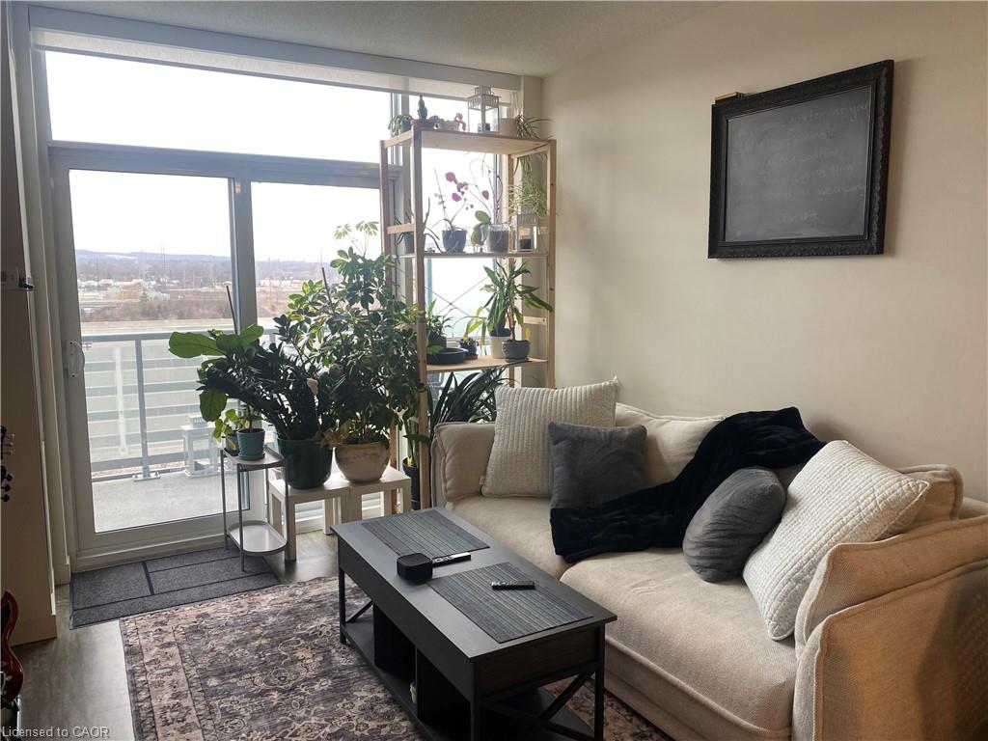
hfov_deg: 67.3
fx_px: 742
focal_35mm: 26
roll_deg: -0.1
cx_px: 494
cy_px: 370
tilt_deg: -5.6
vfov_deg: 53.1
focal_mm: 4.25
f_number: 1.8
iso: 50
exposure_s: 1/120
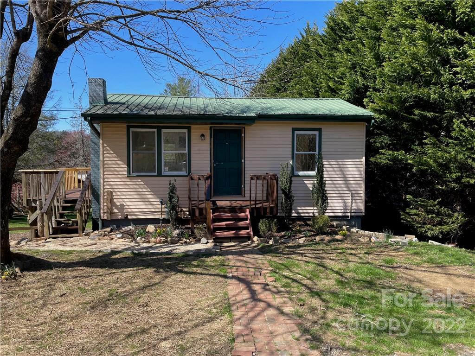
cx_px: 238
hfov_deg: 67.3
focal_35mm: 26
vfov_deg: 53.1
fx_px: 357
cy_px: 178
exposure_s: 1/1473
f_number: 1.6
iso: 32
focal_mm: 4.2
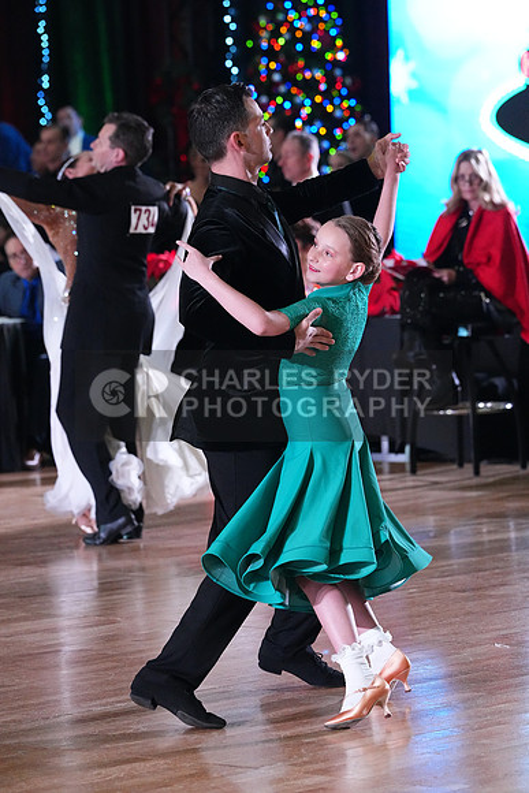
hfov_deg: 7.9
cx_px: 264
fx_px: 3833
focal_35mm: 174
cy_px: 396
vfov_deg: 11.8
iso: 10000
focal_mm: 174
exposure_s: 1/400
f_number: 5.6
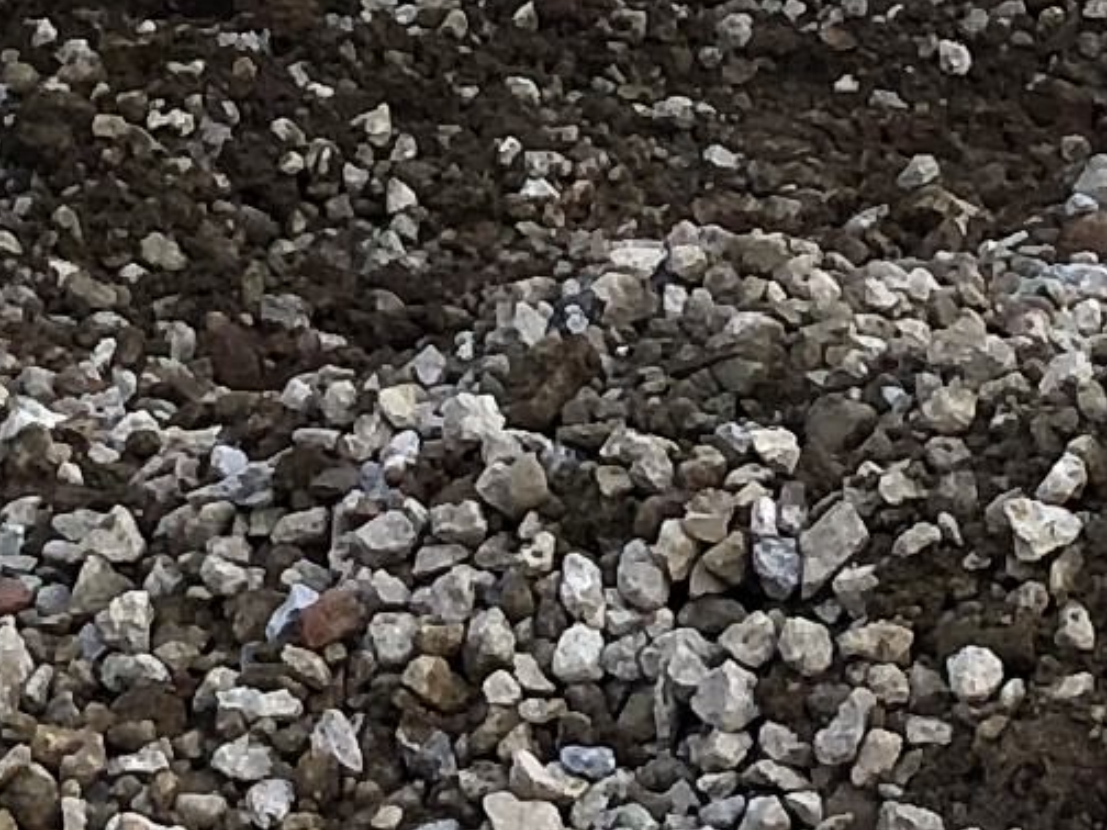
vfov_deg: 6.4
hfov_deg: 8.8
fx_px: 7163
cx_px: 547
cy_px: -1078
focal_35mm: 224
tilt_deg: -4.6
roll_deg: -1.5
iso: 20
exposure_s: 1/365
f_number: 1.8
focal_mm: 3.99
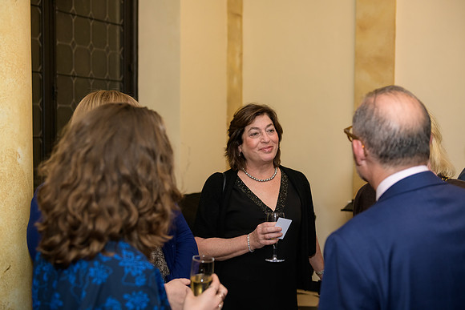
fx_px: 581
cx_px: 232
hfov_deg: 43.6
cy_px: 155
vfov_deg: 29.9
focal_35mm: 45
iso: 1000
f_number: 3.2
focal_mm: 45
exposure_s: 1/125
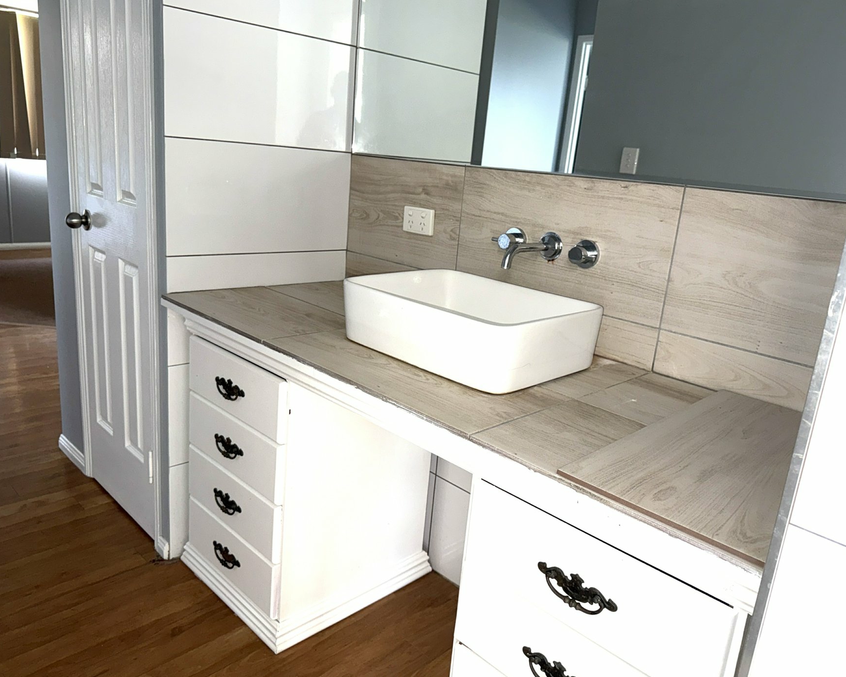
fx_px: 651
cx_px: 428
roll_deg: -5.2
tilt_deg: -14.2
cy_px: 328
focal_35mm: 26
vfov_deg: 54.9
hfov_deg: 66.0
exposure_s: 1/43
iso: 100
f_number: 1.78
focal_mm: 6.76
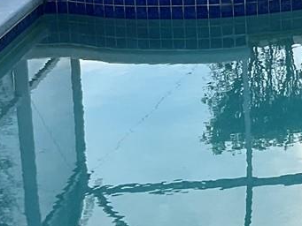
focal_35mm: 136
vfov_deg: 10.8
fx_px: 1187
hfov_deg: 13.4
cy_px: -30
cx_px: 499
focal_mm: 3
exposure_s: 1/126
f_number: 1.8
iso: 16
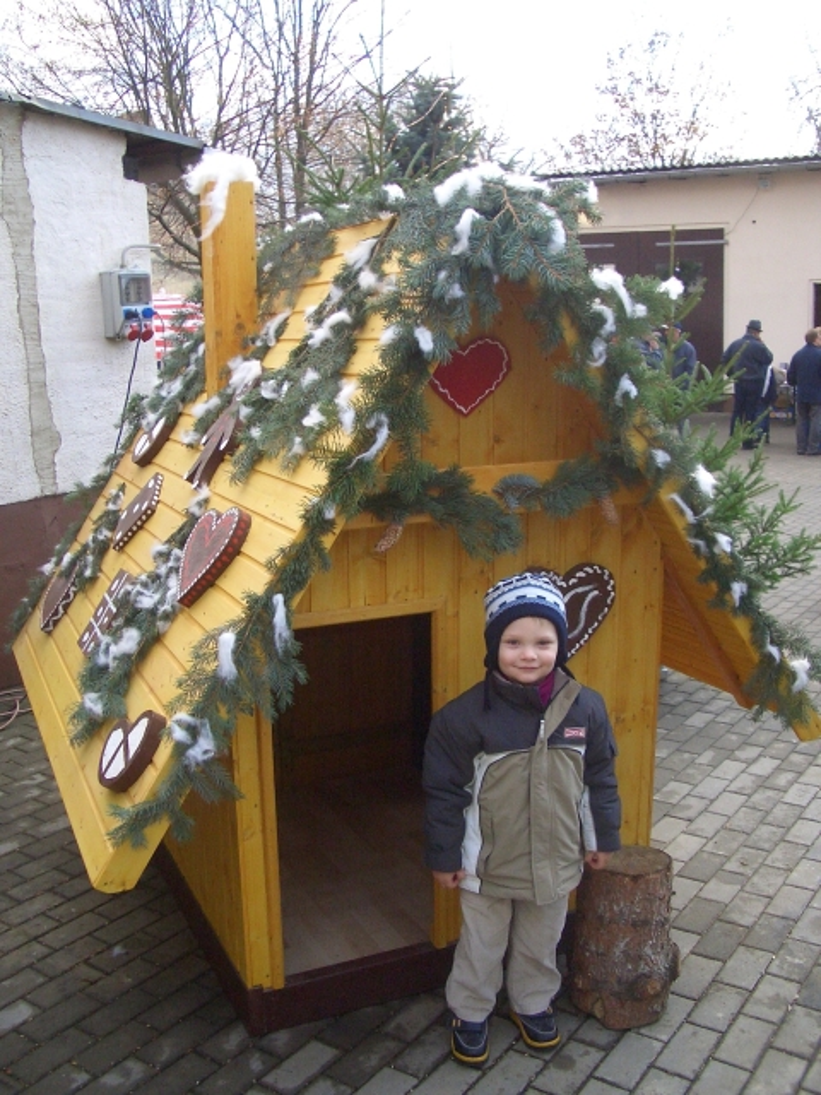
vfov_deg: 52.6
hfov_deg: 40.7
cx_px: 410
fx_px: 1107
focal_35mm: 35
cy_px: 548
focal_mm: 5.8
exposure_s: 1/320
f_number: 2.6
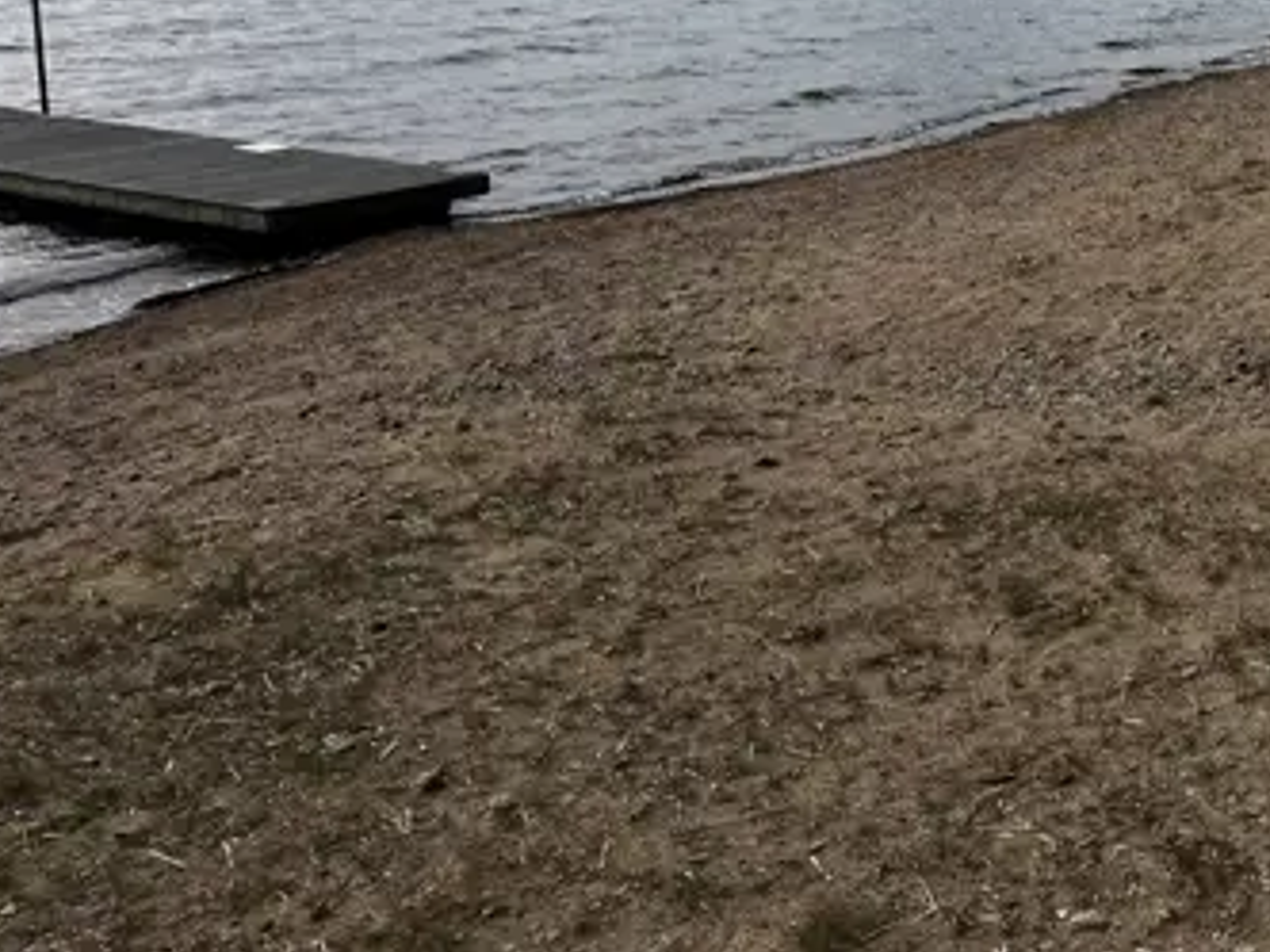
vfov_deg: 29.6
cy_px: 103
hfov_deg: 38.0
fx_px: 1724
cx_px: 1121
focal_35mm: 47
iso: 50
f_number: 1.6
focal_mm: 5.1
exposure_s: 1/3311
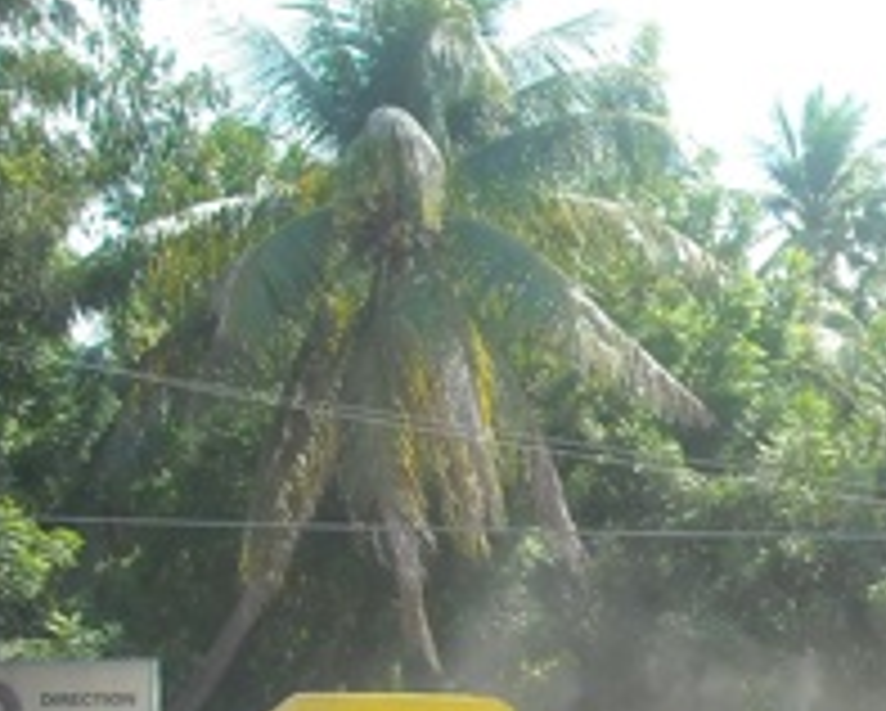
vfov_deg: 14.4
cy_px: 860
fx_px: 2730
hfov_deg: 17.3
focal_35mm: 104
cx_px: 1156
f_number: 2.8
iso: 64
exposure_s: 1/402
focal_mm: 5.7
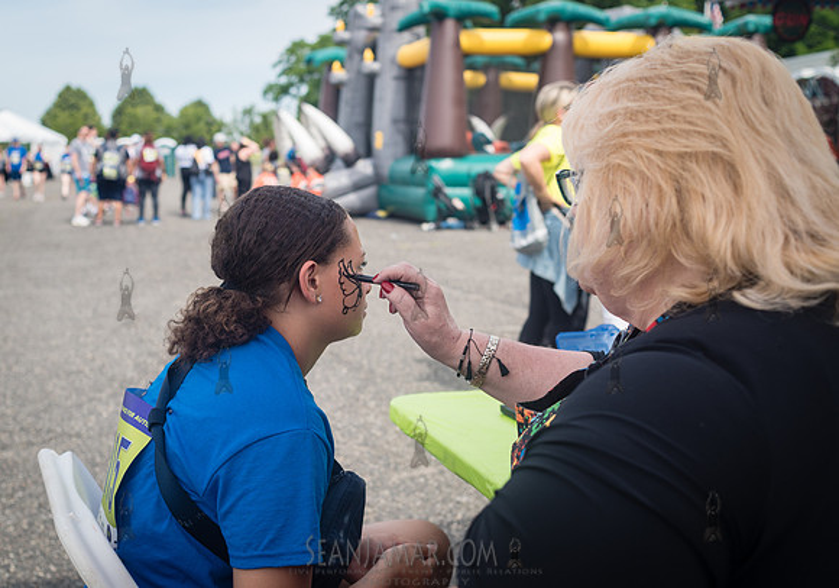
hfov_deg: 47.7
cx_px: 353
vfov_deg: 34.5
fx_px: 946
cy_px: 302
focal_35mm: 40
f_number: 4
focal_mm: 35
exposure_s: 1/1000
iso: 200
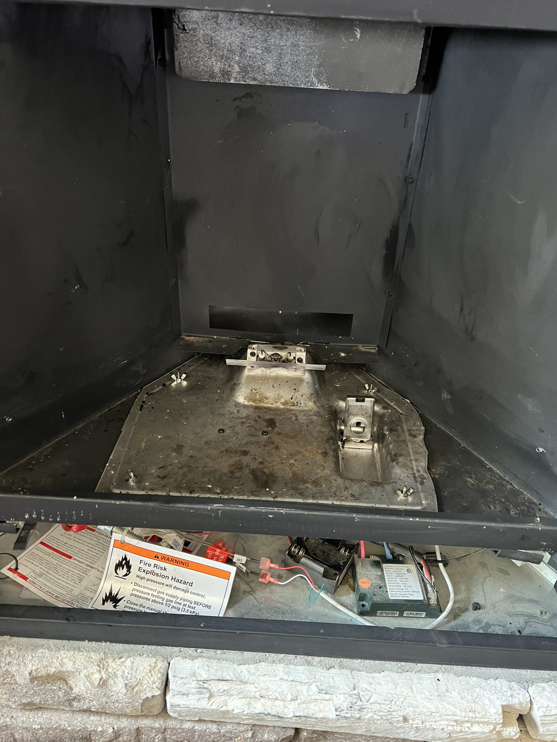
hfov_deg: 53.1
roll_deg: -4.7
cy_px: 371
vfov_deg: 67.3
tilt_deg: -33.5
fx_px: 558
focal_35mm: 26
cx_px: 278
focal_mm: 5.7
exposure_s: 1/40
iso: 640
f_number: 1.5
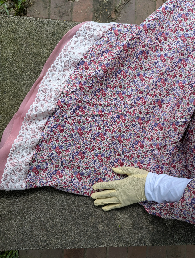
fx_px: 180
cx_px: 98
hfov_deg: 56.9
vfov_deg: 71.5
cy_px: 129
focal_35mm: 24
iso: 44
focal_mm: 6.81
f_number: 1.85
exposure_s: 1/418
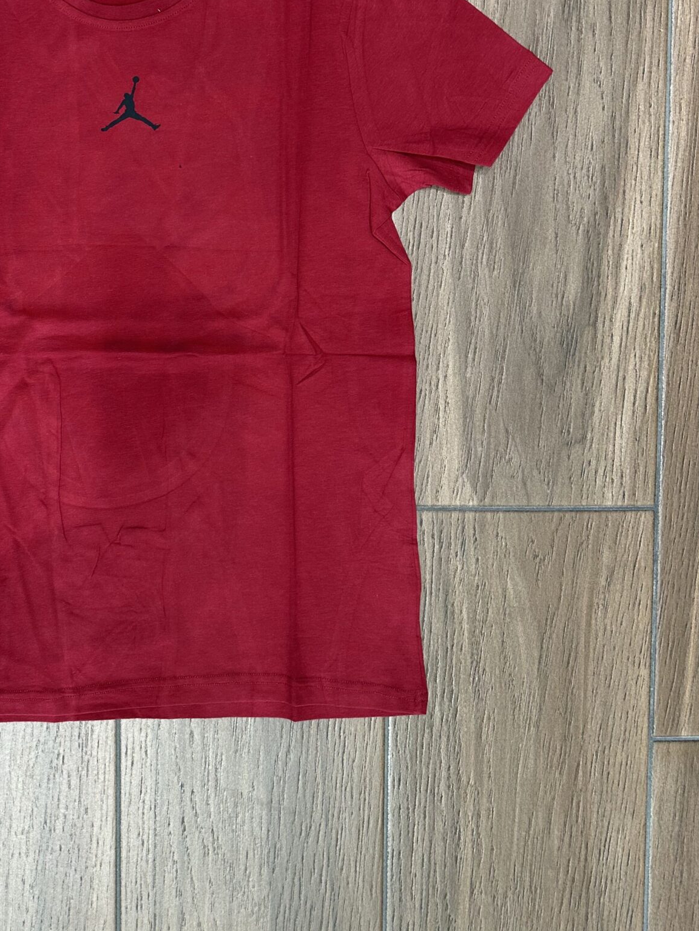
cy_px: 287
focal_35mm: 40
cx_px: 144
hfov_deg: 34.9
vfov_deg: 45.8
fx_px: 1077
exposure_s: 1/50
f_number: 1.78
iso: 160
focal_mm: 6.86
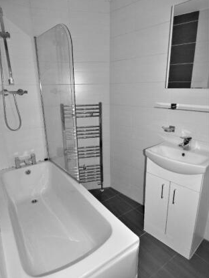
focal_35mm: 21
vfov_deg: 79.0
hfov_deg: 63.4
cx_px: 101
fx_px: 169
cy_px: 137
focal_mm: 3.6
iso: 80
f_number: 2.8
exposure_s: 1/60
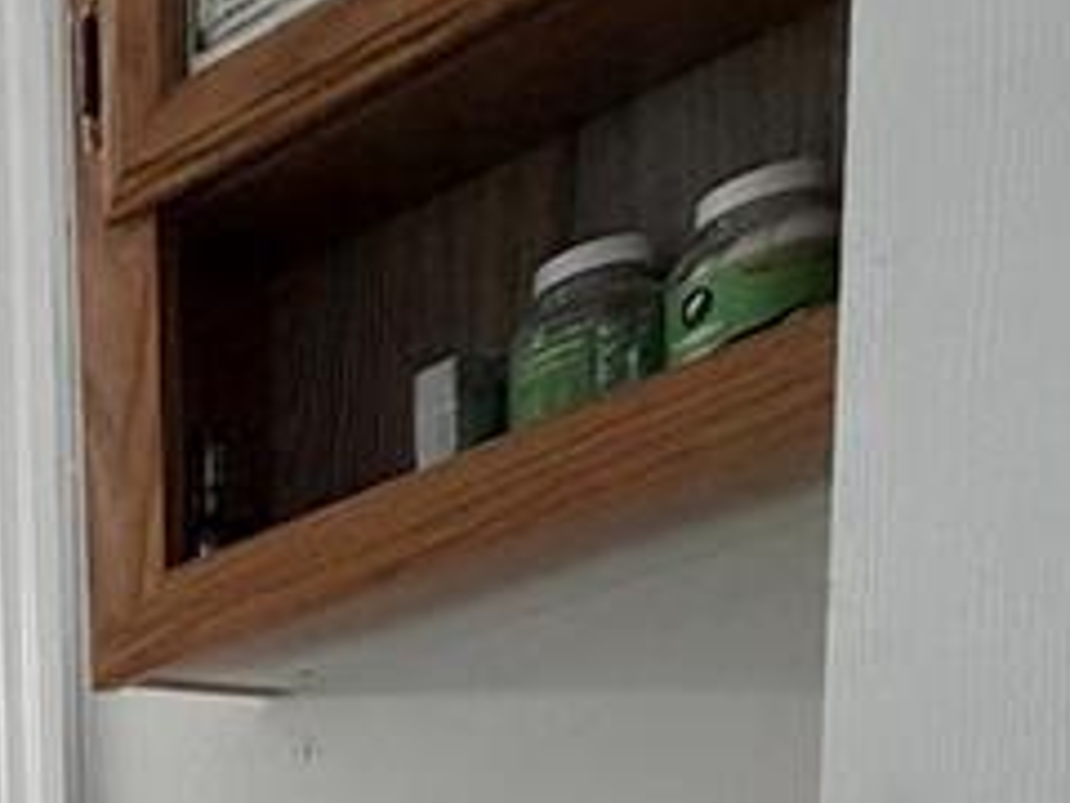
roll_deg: +6.7
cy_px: 1771
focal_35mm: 70
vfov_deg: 15.2
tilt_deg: -10.2
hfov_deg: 19.9
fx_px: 2164
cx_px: -878
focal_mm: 2.22
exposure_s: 1/120
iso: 160
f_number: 2.2
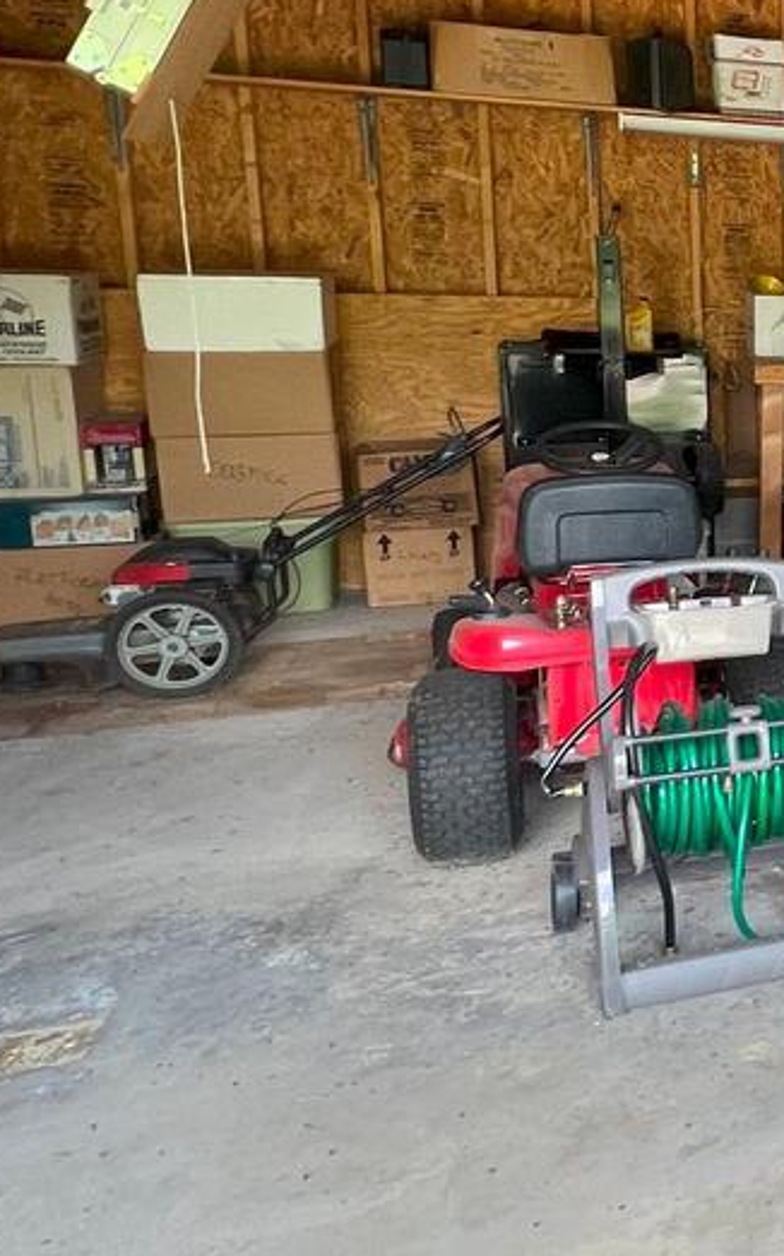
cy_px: 517
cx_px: 1272
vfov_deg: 51.3
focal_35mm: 38
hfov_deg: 23.8
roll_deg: -3.6
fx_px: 1300
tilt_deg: -14.7
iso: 80
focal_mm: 1.57
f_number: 1.8
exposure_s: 1/99
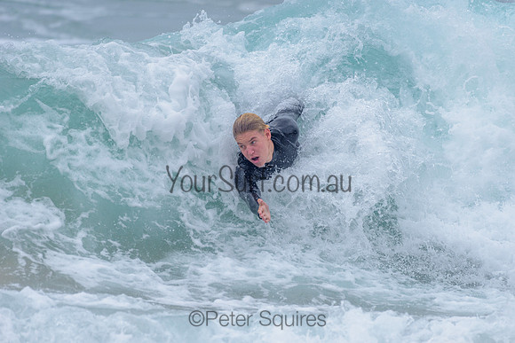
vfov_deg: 2.8
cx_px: 258
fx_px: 7154
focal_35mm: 500
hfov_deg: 4.1
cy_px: 172
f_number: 5.6
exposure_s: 1/2000
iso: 160
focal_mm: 500
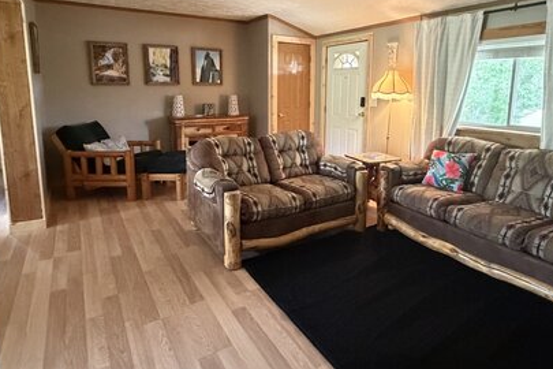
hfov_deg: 76.1
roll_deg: -0.2
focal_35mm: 23
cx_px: 289
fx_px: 353
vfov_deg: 54.5
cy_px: 141
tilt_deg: -9.2
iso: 1250
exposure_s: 1/60
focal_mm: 2.22
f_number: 2.2
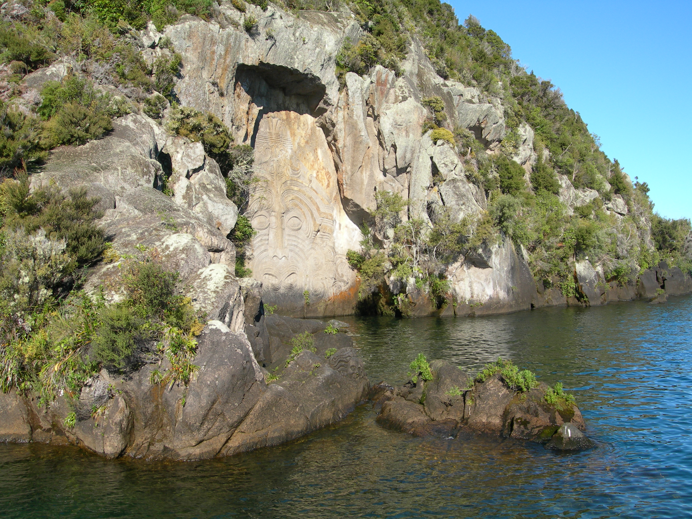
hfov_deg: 49.0
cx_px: 346
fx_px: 760
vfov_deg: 37.7
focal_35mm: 38
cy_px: 260
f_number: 4.8
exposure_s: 1/294
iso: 50
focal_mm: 7.8
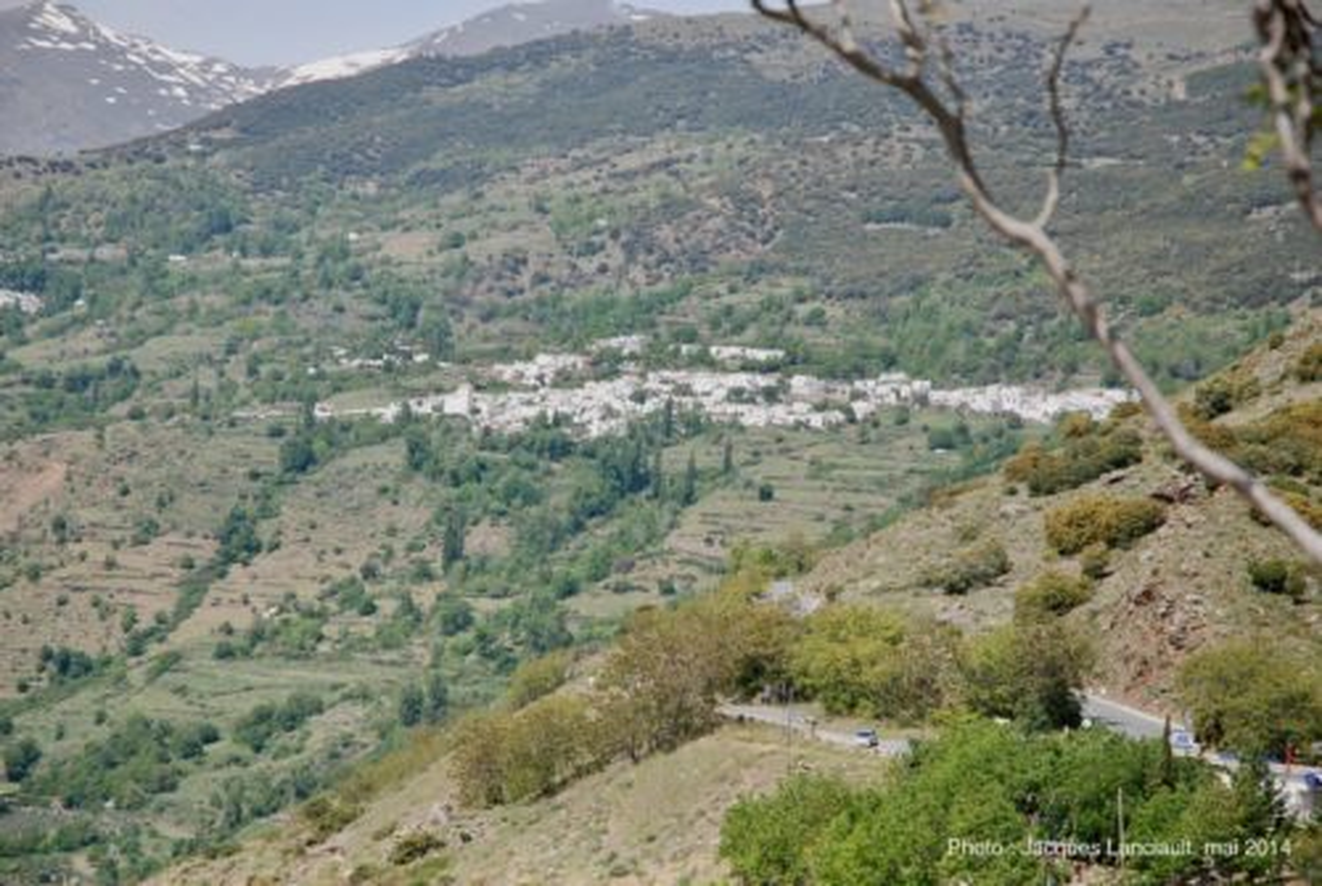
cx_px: 661
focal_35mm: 105
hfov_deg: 19.4
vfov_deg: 13.1
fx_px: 3861
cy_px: 443
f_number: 5.6
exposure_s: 1/500
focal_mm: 70
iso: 180
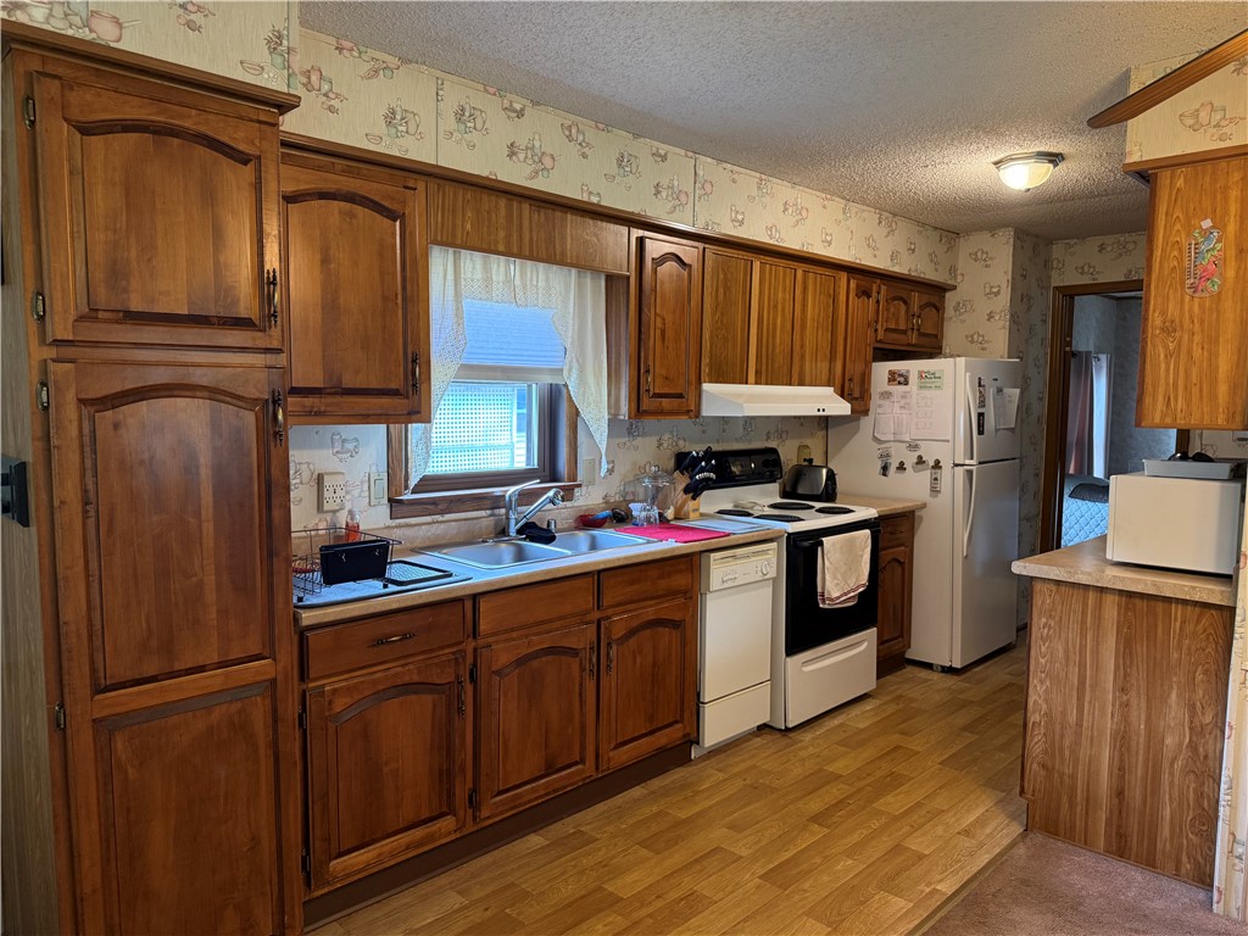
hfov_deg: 71.6
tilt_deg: -4.8
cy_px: 468
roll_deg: -0.5
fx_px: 865
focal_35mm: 24
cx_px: 624
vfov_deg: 56.8
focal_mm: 6.76
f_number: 1.78
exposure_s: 1/60
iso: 250
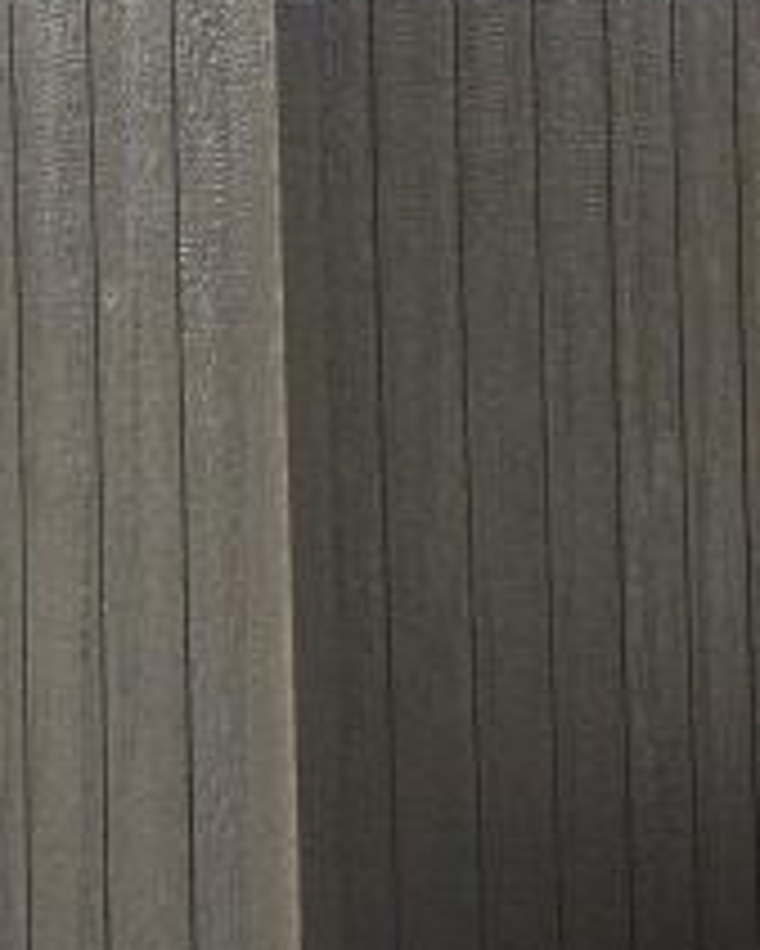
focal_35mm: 68
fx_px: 1911
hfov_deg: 22.3
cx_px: 180
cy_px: 257
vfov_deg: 27.6
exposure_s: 1/7622
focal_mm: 6.5
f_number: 1.4
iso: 64
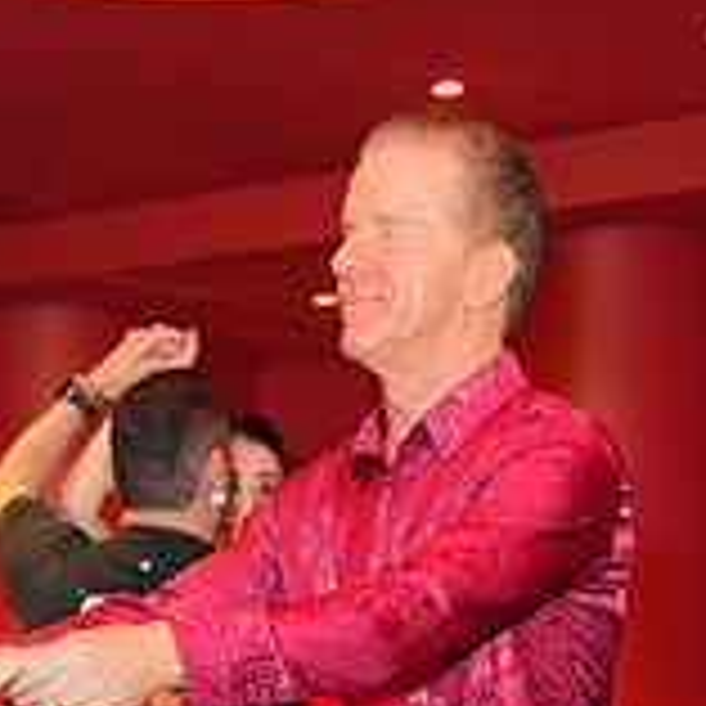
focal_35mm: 91
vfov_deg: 17.2
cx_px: 74
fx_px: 2100
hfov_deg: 18.8
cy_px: 1066
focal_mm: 29
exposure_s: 1/125
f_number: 4
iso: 4000
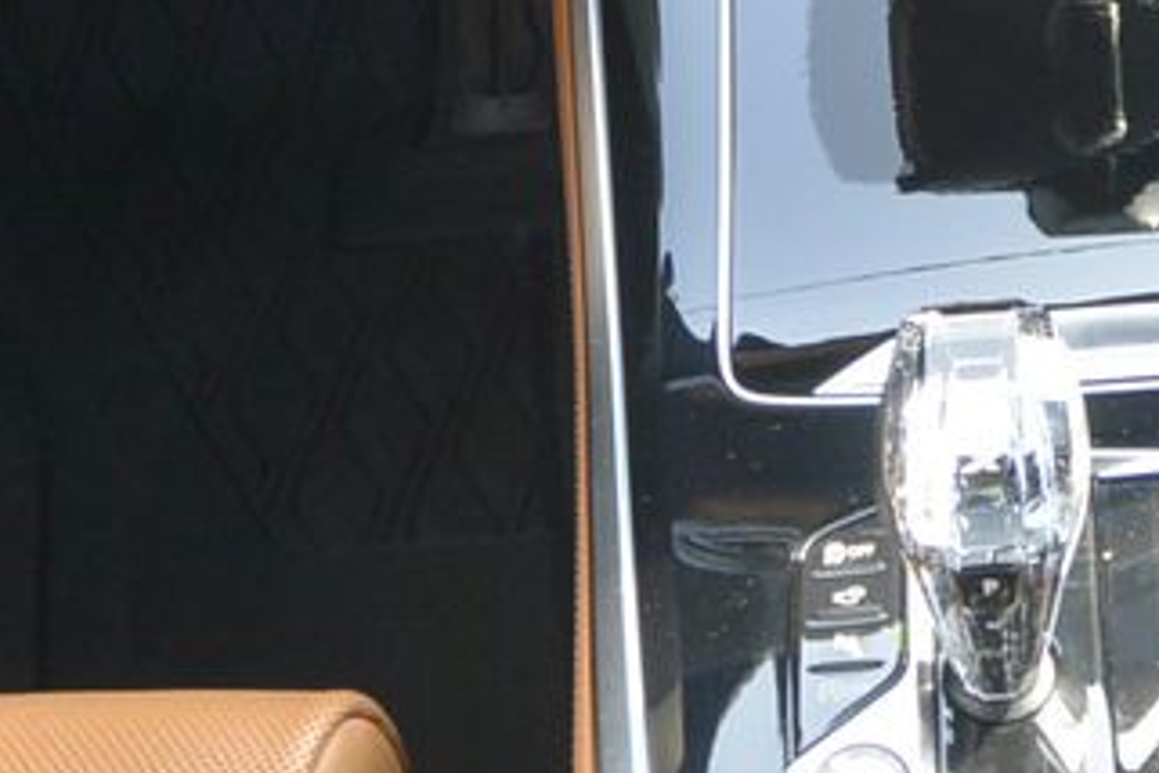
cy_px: -273
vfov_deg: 15.1
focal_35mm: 86
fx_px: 2769
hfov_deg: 22.7
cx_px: 1152
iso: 250
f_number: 3.5
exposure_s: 1/125
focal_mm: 10
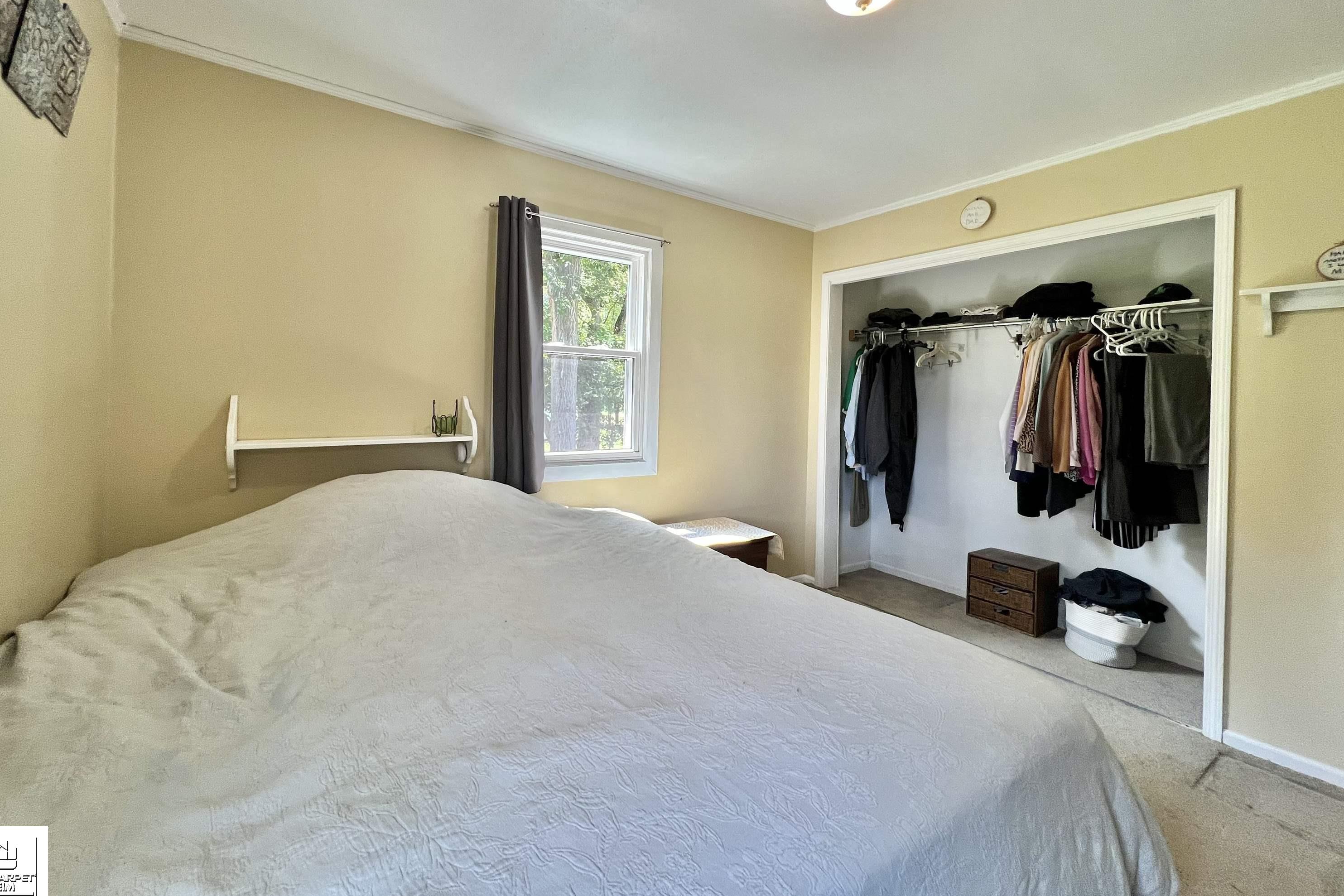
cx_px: 652
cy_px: 395
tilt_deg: +0.2
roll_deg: -2.7
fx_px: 523
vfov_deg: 80.9
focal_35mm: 14
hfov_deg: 104.2
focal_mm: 1.57
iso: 100
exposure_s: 1/120
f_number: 1.8
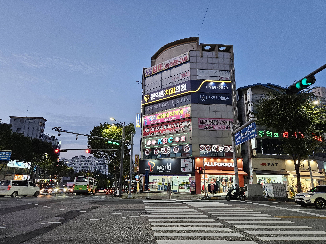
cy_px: 122
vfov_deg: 56.8
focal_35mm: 24
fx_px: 226
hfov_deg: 71.6
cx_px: 160
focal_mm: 5.4
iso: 250
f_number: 1.8
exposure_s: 1/120
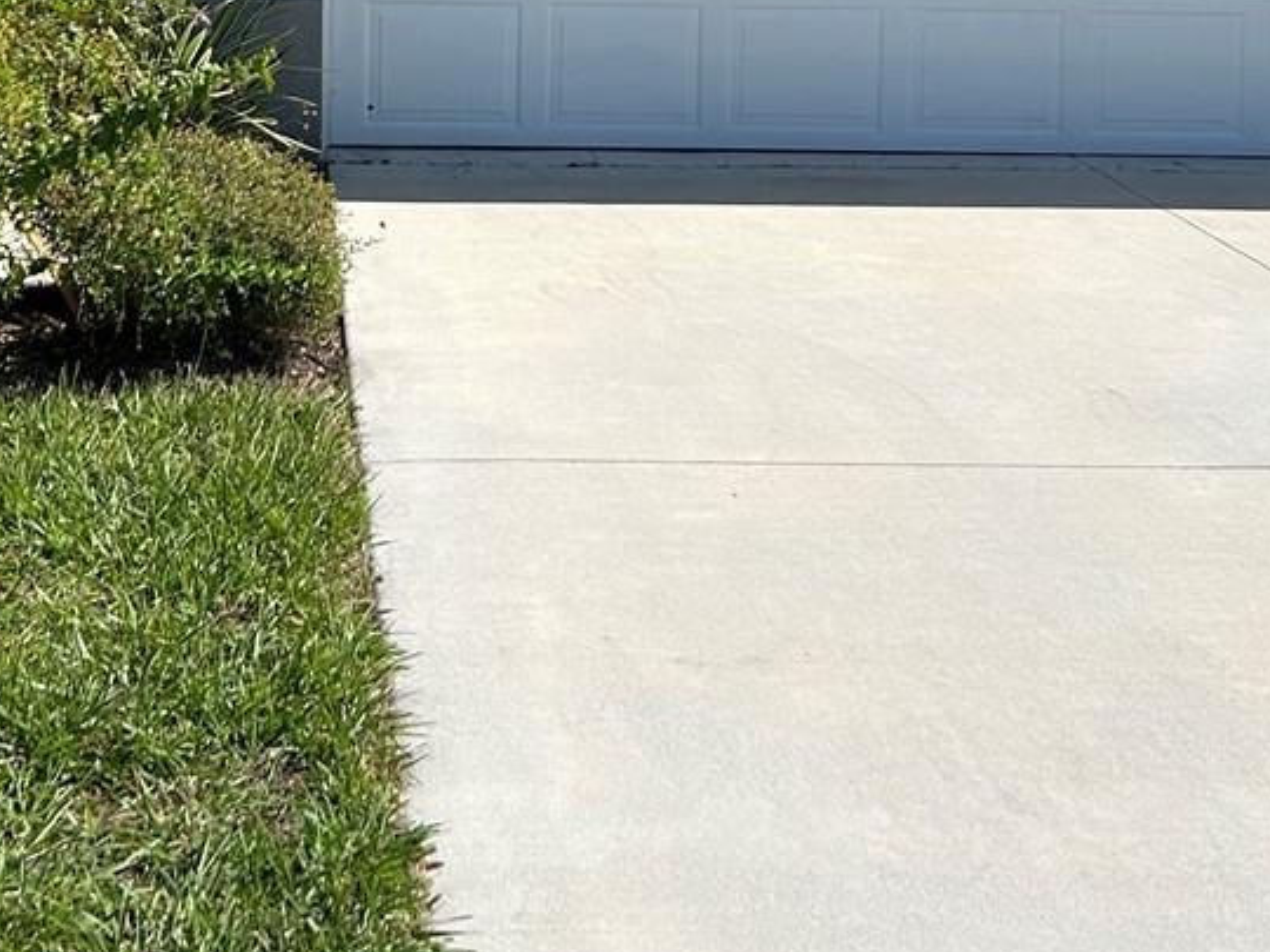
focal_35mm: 77
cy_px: -160
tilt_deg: -2.8
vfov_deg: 18.3
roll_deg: -1.3
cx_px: 454
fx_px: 2825
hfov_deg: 25.2
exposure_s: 1/5587
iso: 50
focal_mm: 5.7
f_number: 1.5
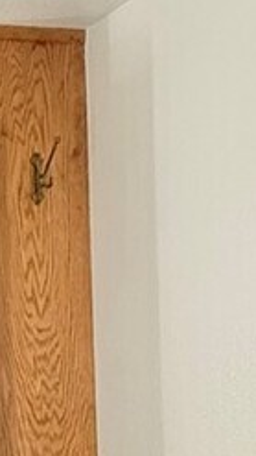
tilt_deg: -1.1
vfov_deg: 23.1
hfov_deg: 12.6
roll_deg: +1.1
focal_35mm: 89
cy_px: 441
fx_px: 1074
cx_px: -184
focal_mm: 2.22
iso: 160
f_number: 2.2
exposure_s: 1/120
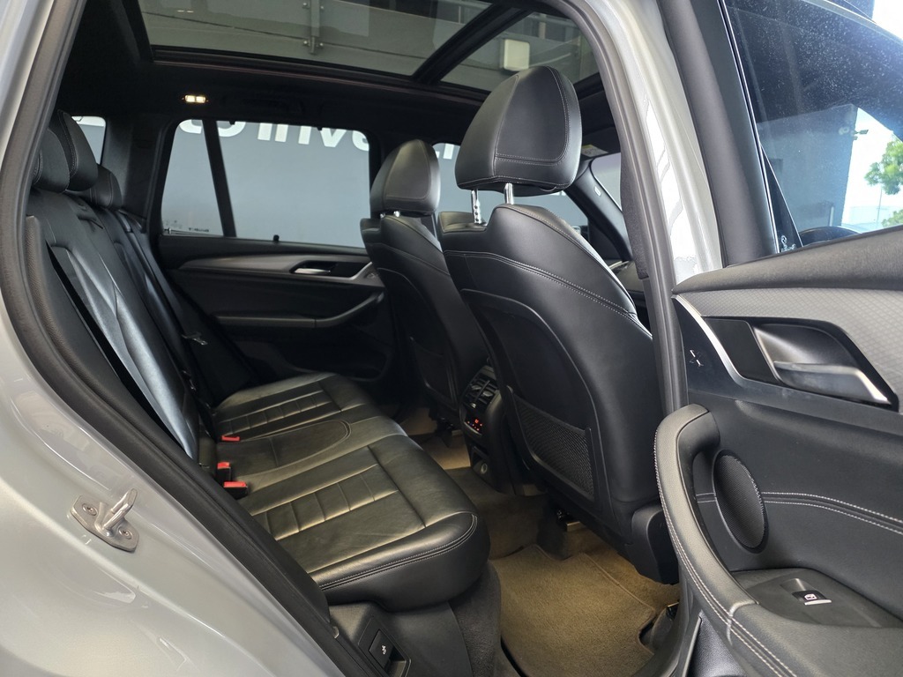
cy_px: 338
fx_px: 600
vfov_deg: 58.9
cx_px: 452
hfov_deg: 73.9
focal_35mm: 23
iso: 1250
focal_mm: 6.25
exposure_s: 1/50
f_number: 1.7
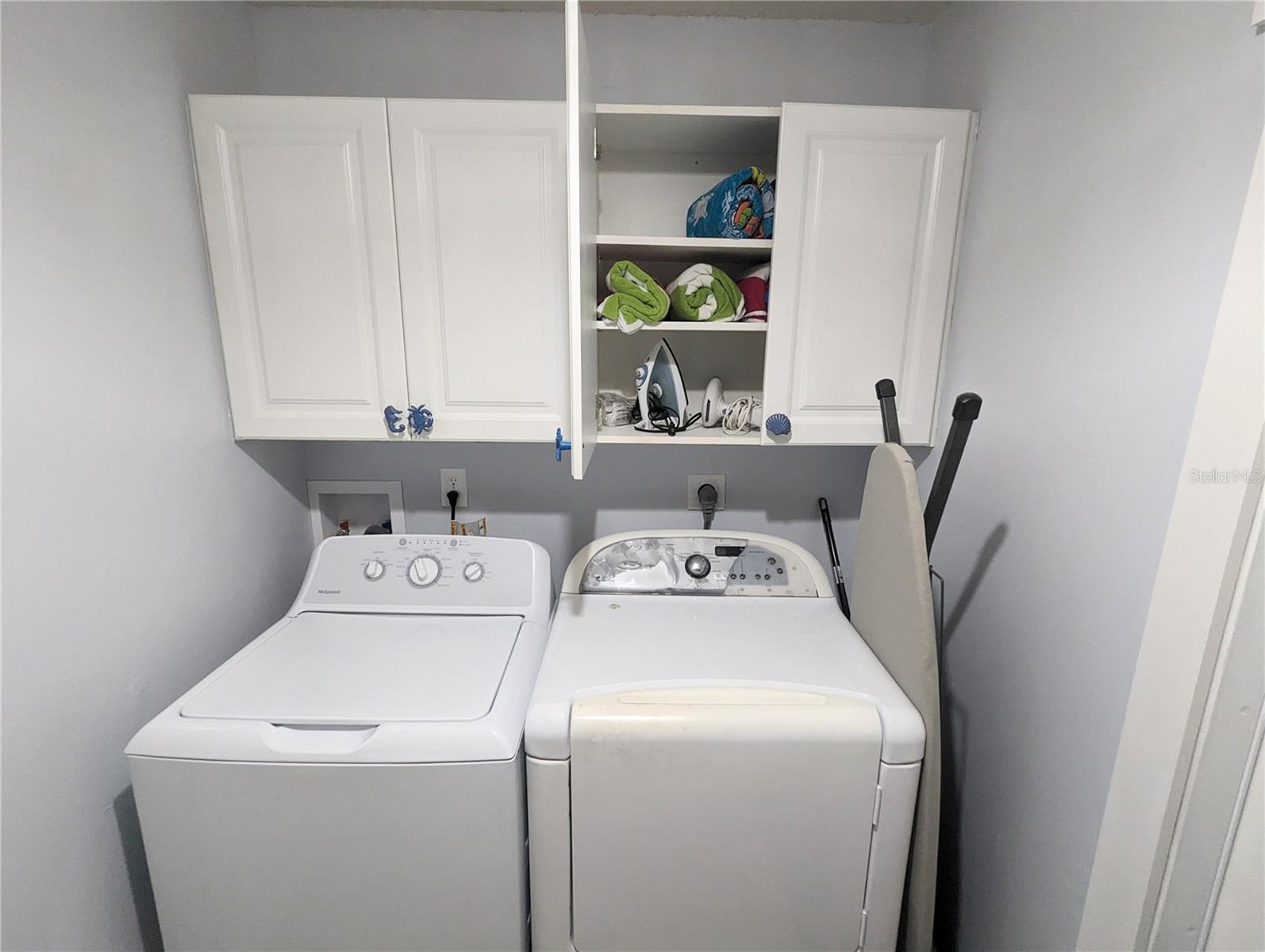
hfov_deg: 94.4
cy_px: 476
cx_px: 632
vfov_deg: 78.2
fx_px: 585
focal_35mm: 16
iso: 536
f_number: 2.2
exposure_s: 1/53.5
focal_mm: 2.35
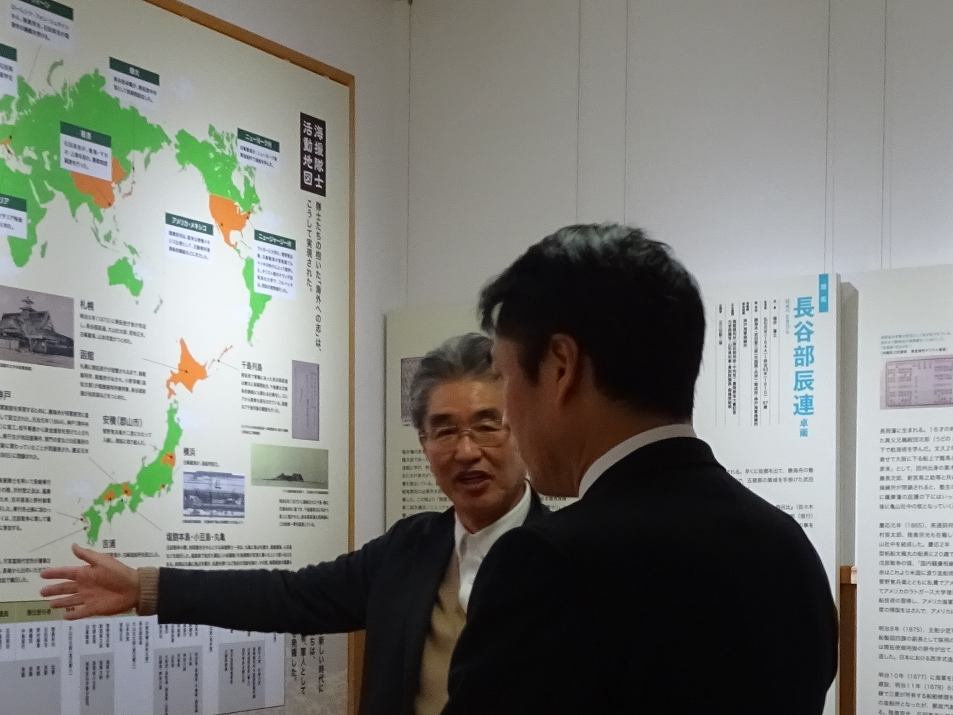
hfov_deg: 34.3
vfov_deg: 25.6
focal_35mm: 56
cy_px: 593
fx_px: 1542
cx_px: 442
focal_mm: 4.1
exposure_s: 1/30
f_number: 3.5
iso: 250
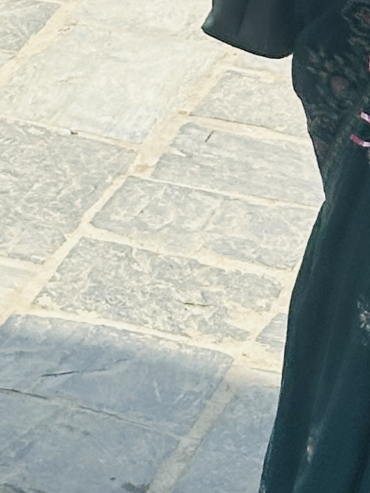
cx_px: -588
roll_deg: -3.1
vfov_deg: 7.3
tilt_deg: -5.1
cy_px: -744
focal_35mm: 251
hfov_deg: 5.7
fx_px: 3578
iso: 64
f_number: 1.78
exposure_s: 1/2532
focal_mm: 6.86
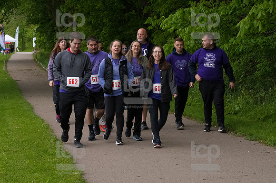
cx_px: 138
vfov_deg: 13.0
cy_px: 92
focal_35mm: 105
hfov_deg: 19.5
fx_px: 805
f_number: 7.1
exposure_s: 1/1600
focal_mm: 70
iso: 4000
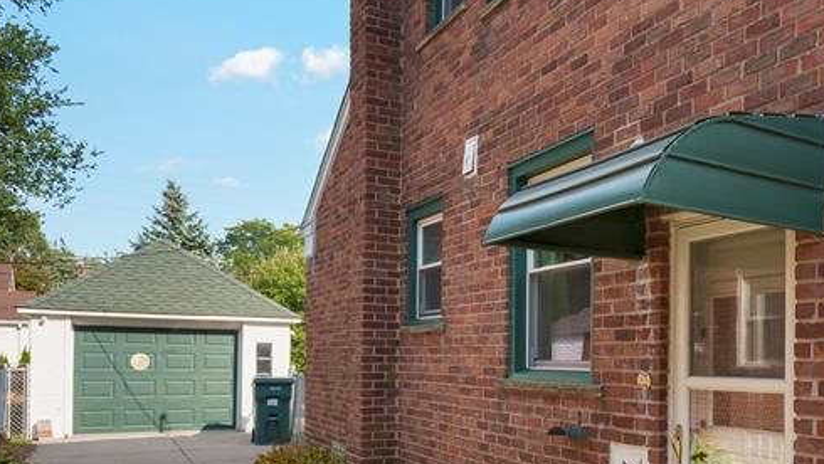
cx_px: 599
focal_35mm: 35
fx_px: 765
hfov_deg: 54.5
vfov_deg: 33.1
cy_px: 347
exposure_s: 1/250
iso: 100
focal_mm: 16
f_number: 4
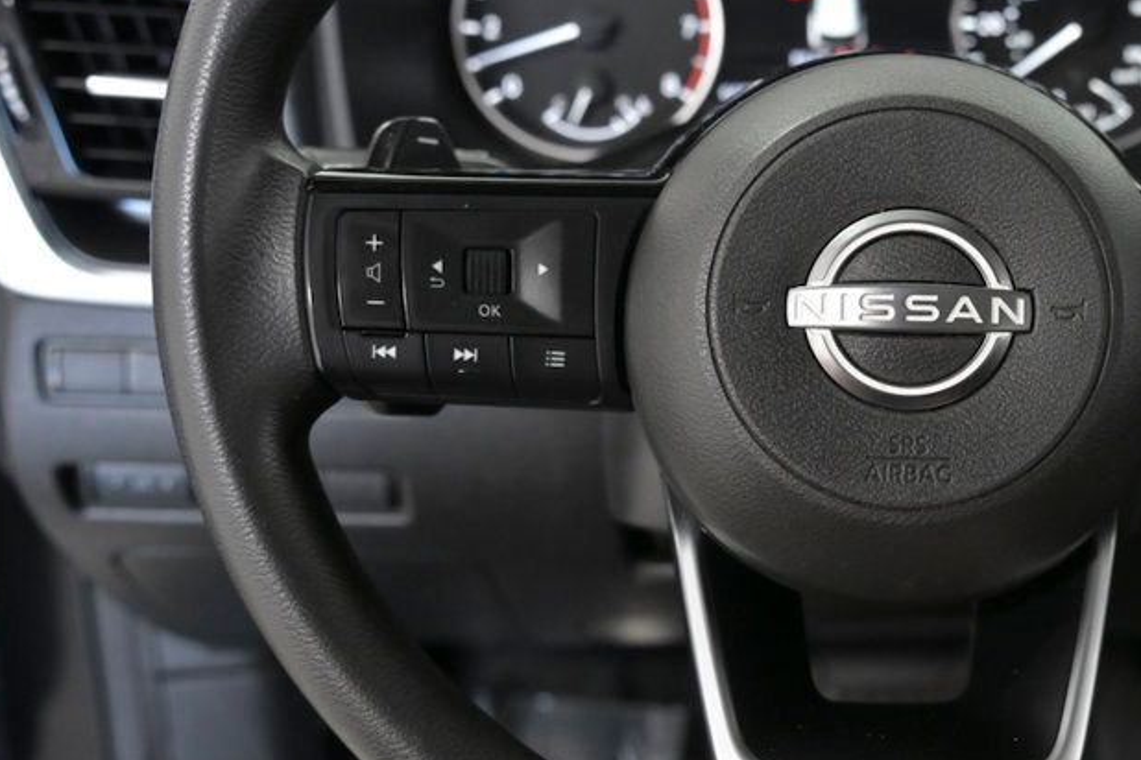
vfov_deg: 23.4
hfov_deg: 33.6
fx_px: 1838
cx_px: 894
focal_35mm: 58
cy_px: 407
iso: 2500
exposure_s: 1/200
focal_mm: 35
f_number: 4.5
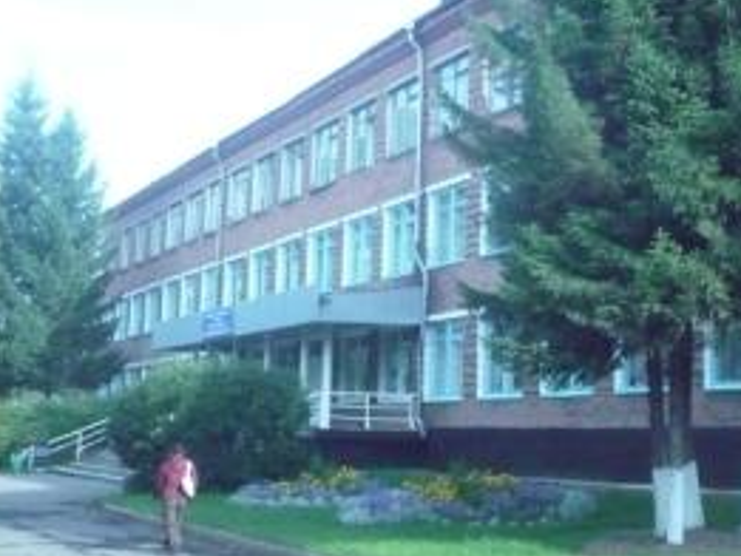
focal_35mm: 60
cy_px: 227
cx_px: 627
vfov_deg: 24.4
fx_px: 1285
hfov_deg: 31.1
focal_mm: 5.8
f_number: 8
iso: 1250
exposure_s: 1/400
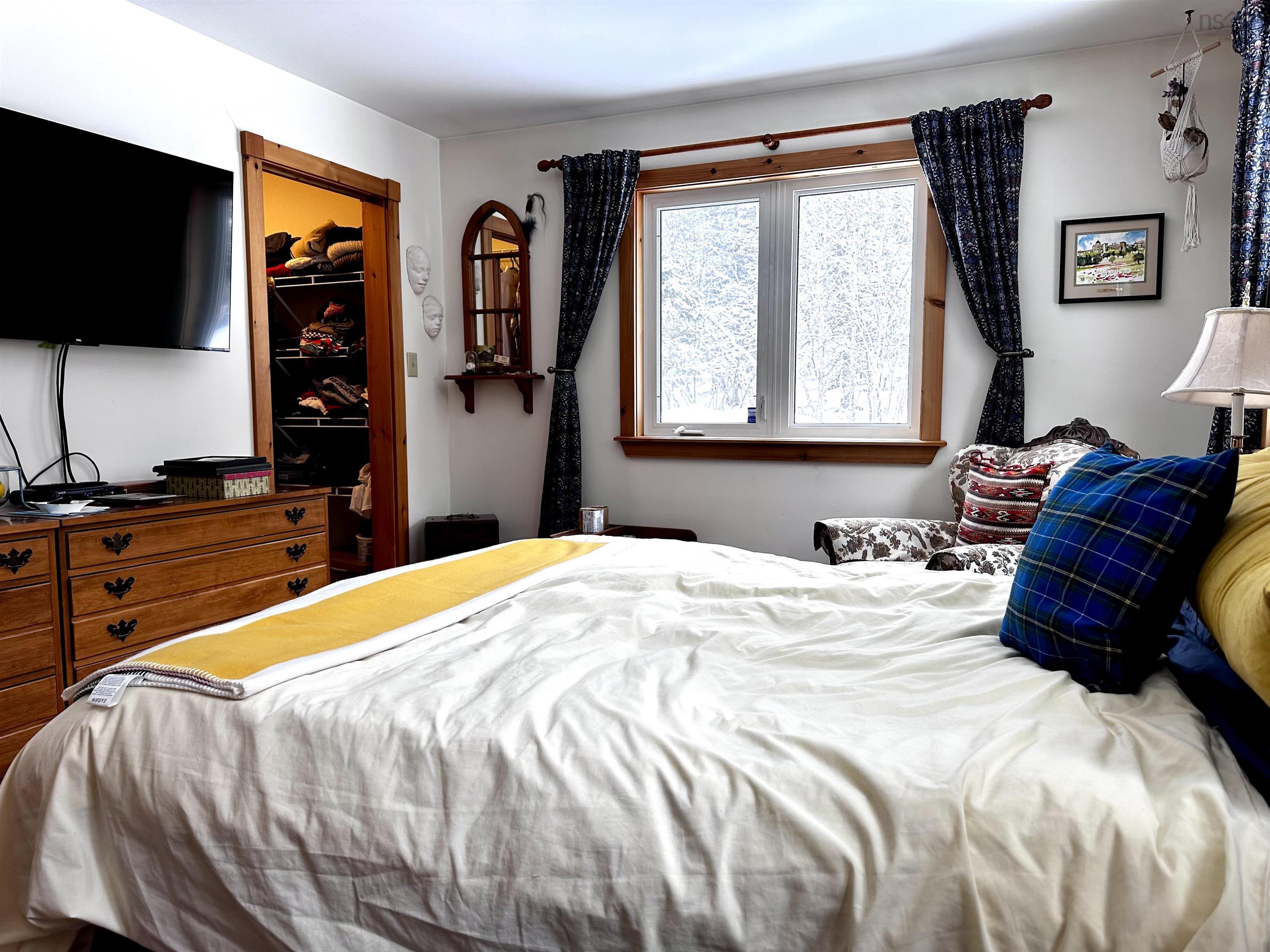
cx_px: 635
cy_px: 476
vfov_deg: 56.8
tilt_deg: -5.0
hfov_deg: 71.6
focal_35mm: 24
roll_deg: -0.1
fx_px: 881
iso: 80
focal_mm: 6.86
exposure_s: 1/151
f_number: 1.78
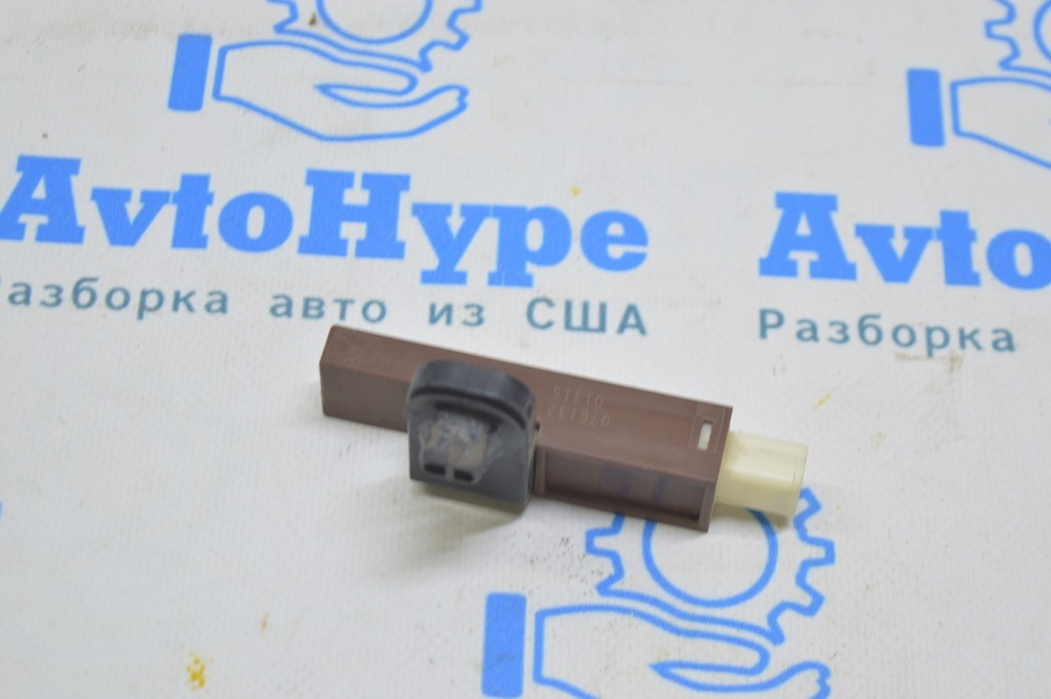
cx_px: 526
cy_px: 350
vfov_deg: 16.5
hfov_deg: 24.6
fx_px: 2407
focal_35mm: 82
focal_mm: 55
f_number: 5.6
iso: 400
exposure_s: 1/20
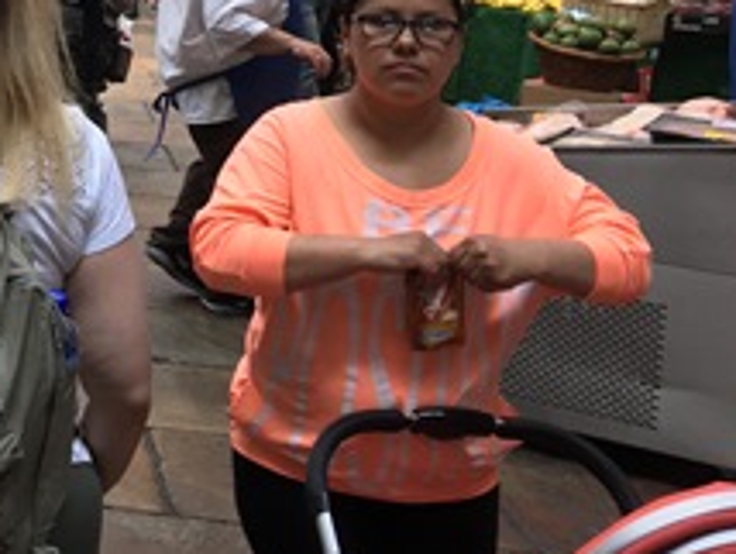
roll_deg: -0.6
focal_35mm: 82
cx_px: -270
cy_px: -52
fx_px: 1745
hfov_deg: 21.2
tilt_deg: -4.7
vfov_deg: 17.4
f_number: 2.2
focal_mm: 4.15
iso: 32
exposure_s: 1/100
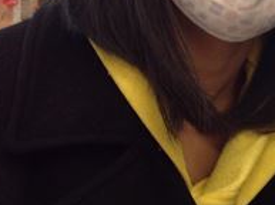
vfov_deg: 13.4
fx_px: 864
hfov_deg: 16.5
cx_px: 406
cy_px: 27
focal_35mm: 109
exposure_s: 1/30
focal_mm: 4.28
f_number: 2.4
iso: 50
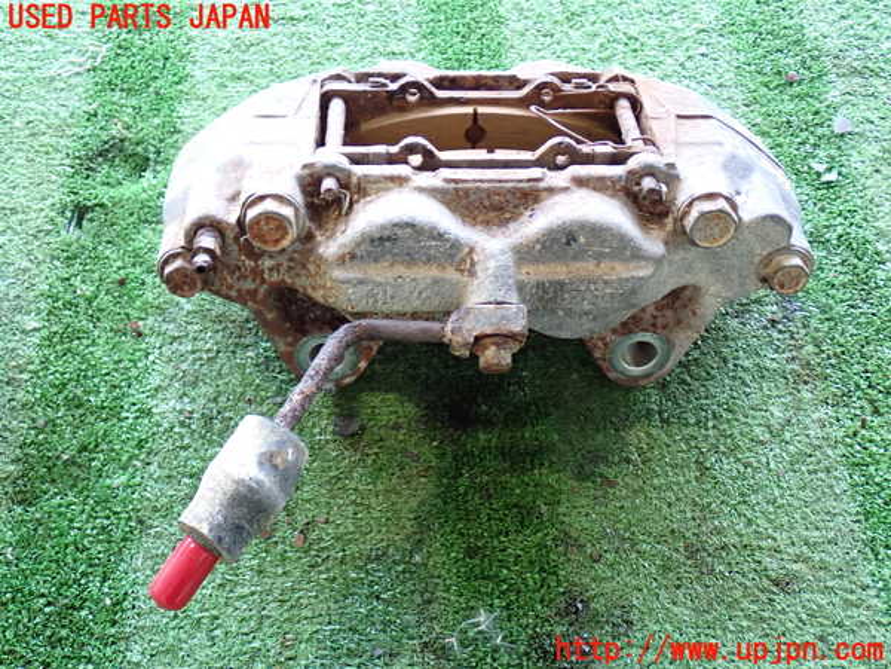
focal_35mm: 44
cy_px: 334
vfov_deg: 32.9
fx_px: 1133
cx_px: 446
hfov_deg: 42.9
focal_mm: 7.84
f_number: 2.9
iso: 400
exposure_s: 1/40
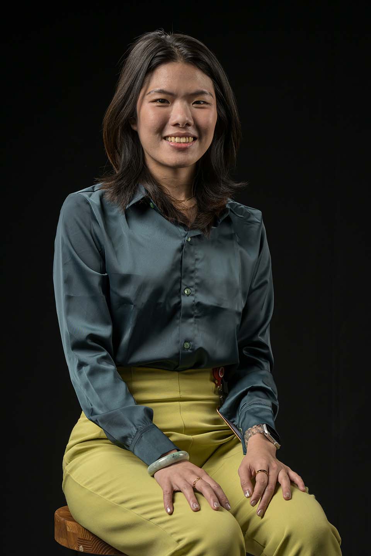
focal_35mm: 85
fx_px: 1314
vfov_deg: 23.9
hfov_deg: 16.1
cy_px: 278
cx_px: 186
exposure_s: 1/200
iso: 320
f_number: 7.1
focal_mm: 85
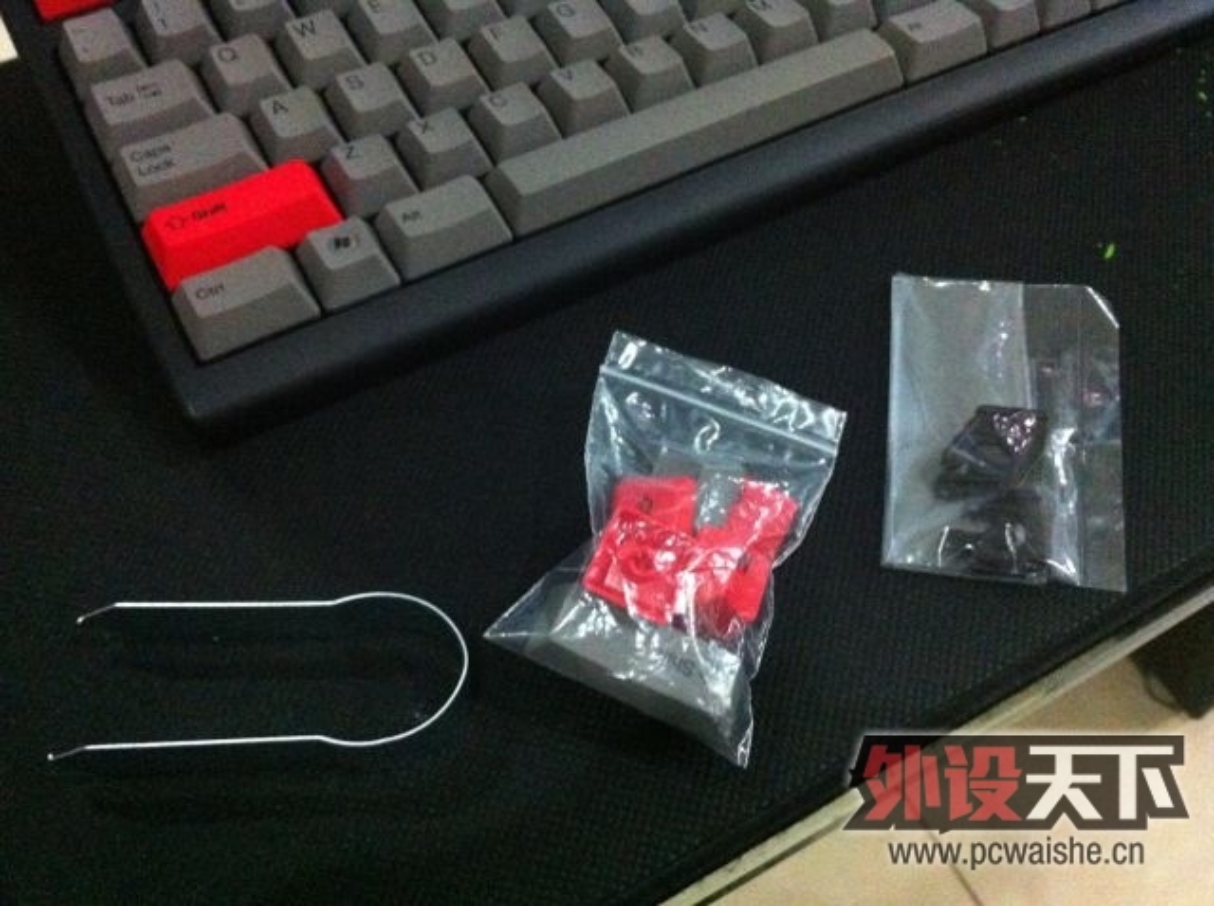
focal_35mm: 35
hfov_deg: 52.7
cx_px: 607
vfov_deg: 40.6
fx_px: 1226
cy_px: 453
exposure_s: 1/15
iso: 1000
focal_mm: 3.85
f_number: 2.8
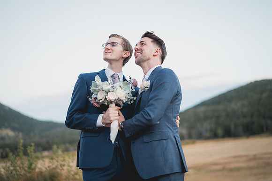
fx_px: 394
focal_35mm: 52
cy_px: 90
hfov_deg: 38.0
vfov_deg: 25.9
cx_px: 136
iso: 400
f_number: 1.4
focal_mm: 50
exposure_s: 1/250
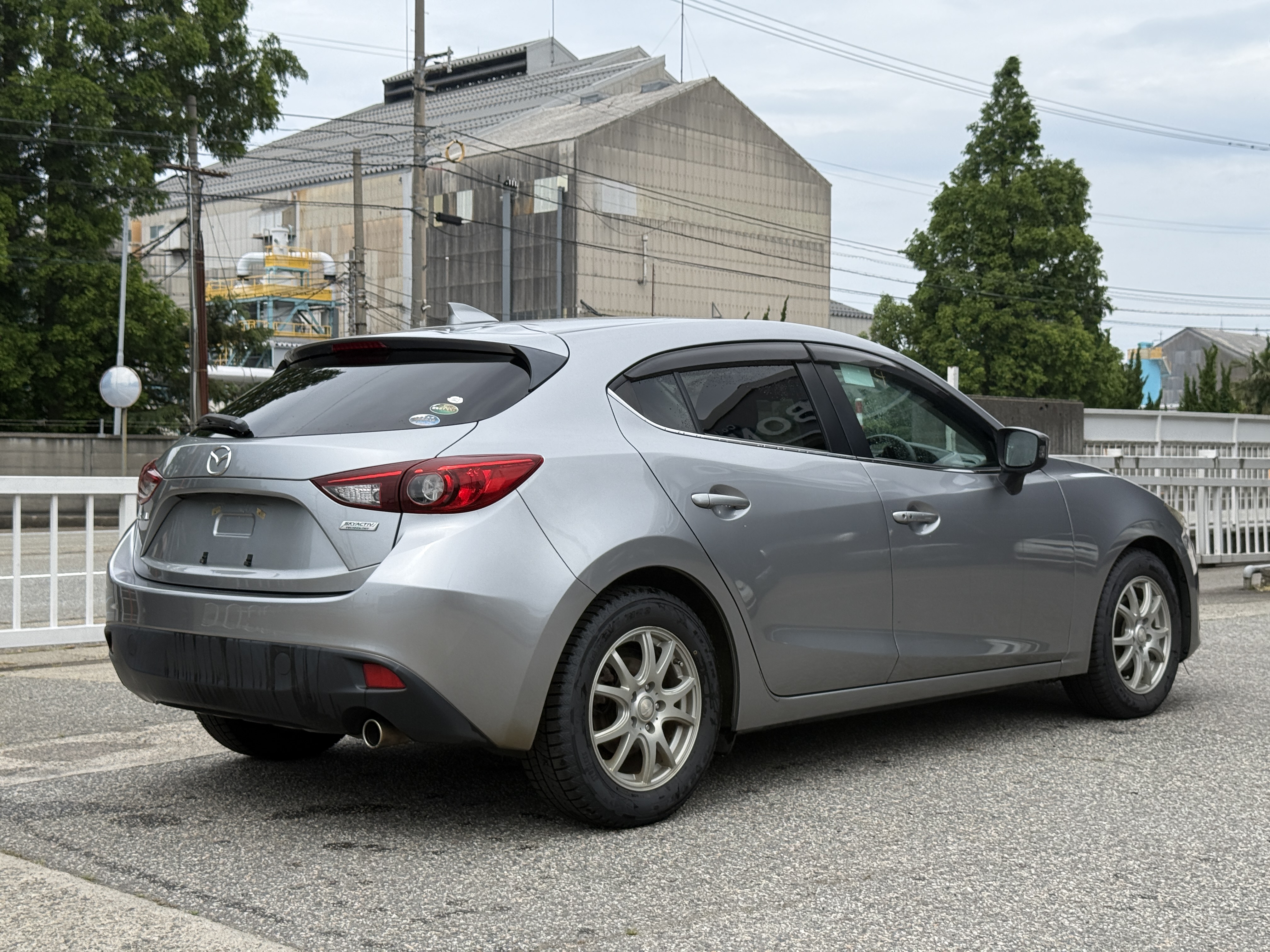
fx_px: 1761
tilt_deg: -0.3
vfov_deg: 30.3
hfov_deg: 39.7
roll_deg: -0.2
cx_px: 635
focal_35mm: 48
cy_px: 476
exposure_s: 1/3534
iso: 80
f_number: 1.78
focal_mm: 6.76
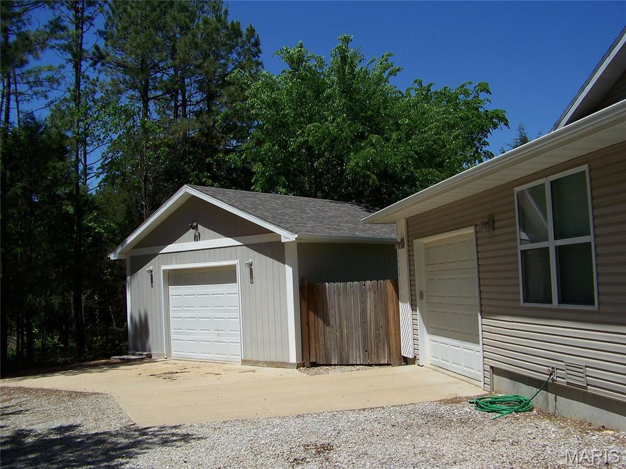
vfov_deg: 39.7
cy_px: 234
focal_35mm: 36
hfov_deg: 51.4
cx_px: 313
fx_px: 651
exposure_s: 1/800
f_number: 4
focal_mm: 5.85
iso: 64
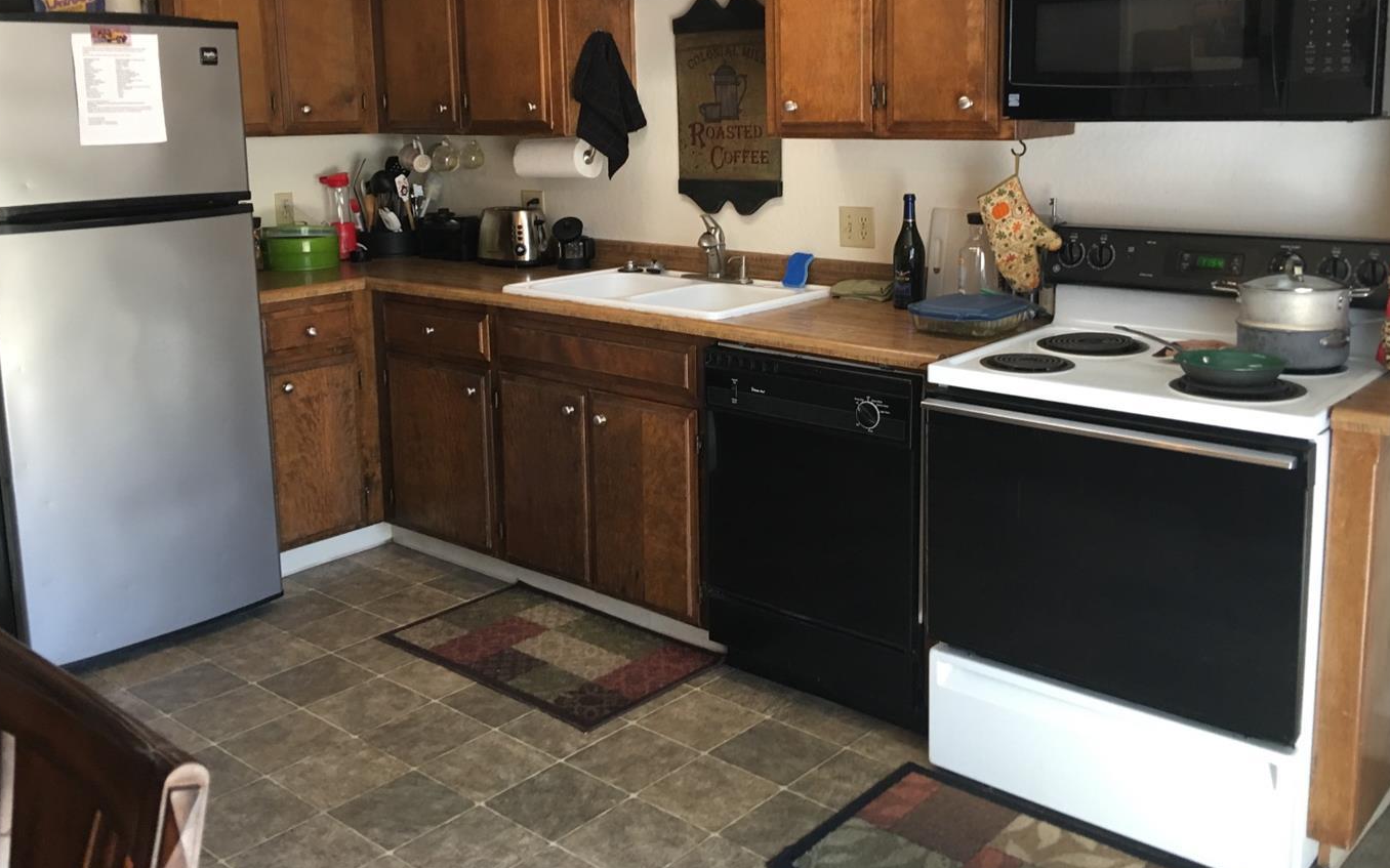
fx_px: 1288
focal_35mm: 34
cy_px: 323
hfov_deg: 56.7
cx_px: 704
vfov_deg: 37.0
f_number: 2.2
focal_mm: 4.15
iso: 40
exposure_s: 1/15
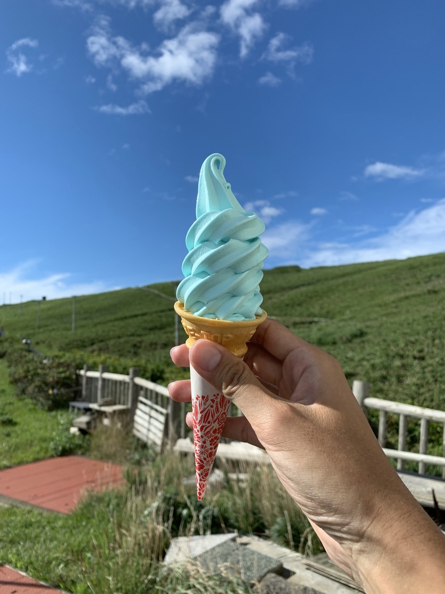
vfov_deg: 67.3
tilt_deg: +5.9
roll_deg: +0.1
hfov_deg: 53.1
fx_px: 446
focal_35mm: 26
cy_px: 297
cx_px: 222
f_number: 1.8
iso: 25
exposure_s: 1/2681
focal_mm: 4.25
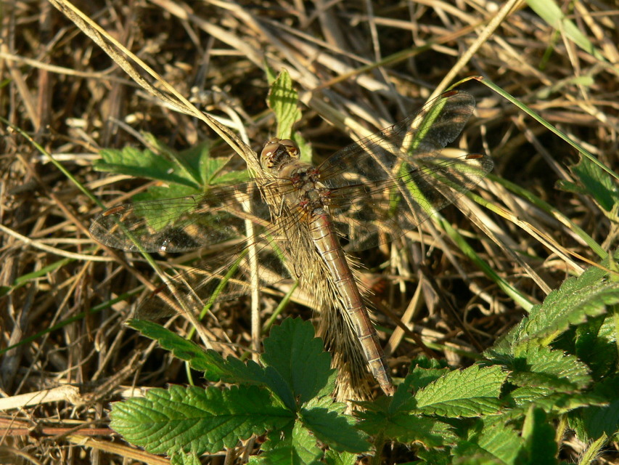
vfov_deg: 21.0
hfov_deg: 27.8
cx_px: 310
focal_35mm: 70
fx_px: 1252
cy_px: 232
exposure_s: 1/250
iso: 80
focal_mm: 11.6
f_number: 4
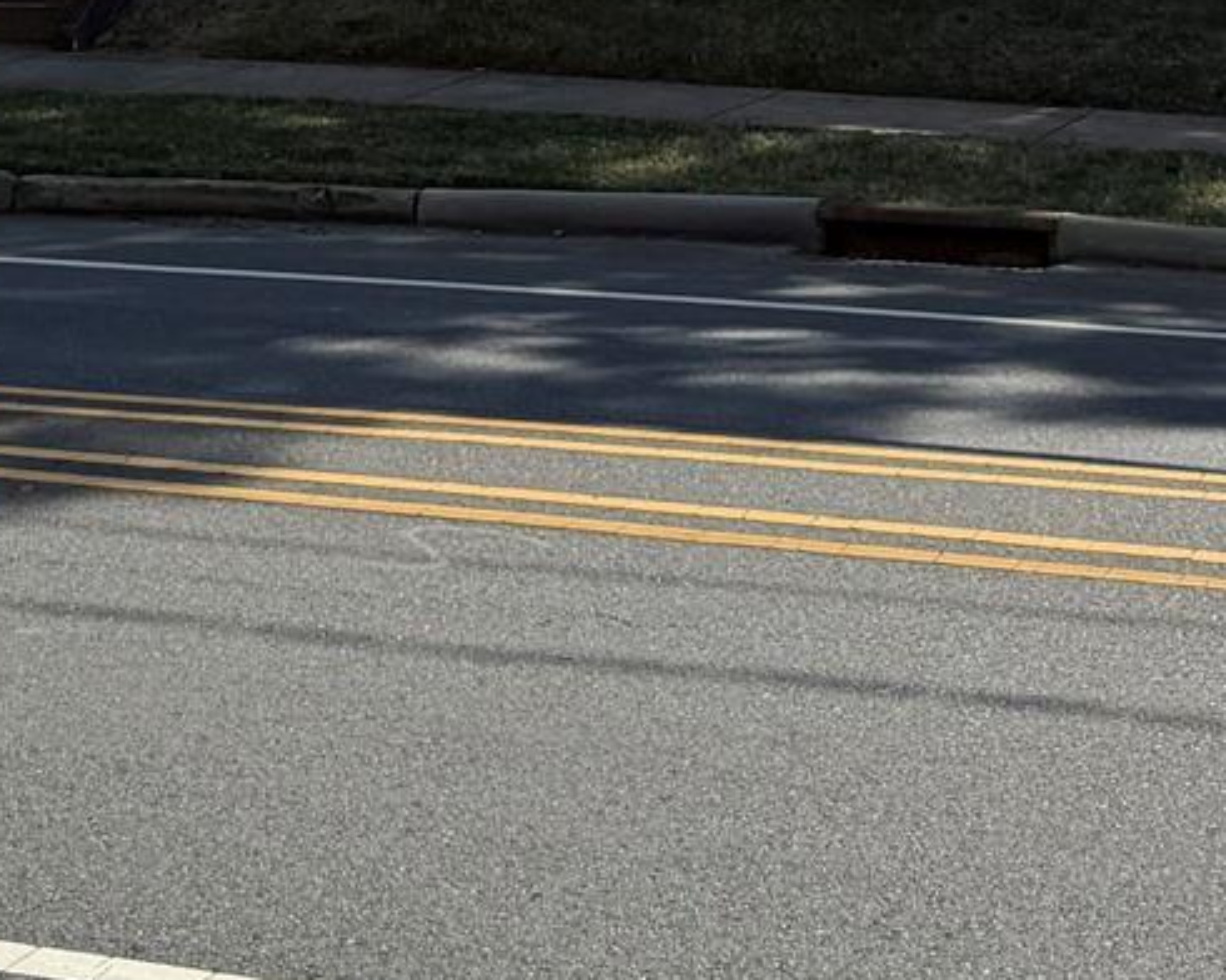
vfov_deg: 13.6
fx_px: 3556
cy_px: -912
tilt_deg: +10.2
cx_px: 405
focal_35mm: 98
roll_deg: -0.7
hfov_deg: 19.5
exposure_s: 1/8130
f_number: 1.78
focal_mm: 6.76
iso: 80
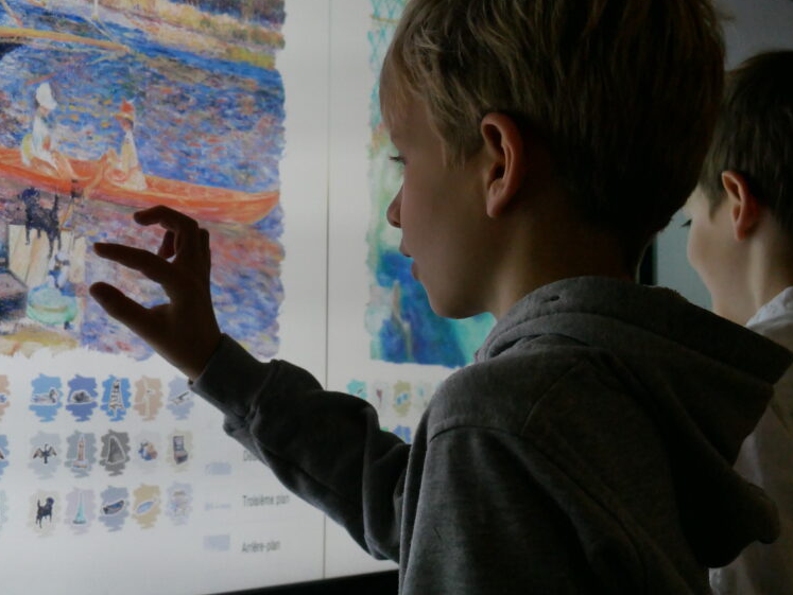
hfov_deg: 23.0
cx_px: 312
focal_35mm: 85
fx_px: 1948
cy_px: 332
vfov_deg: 17.4
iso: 1600
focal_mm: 31
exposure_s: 1/80
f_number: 5.4
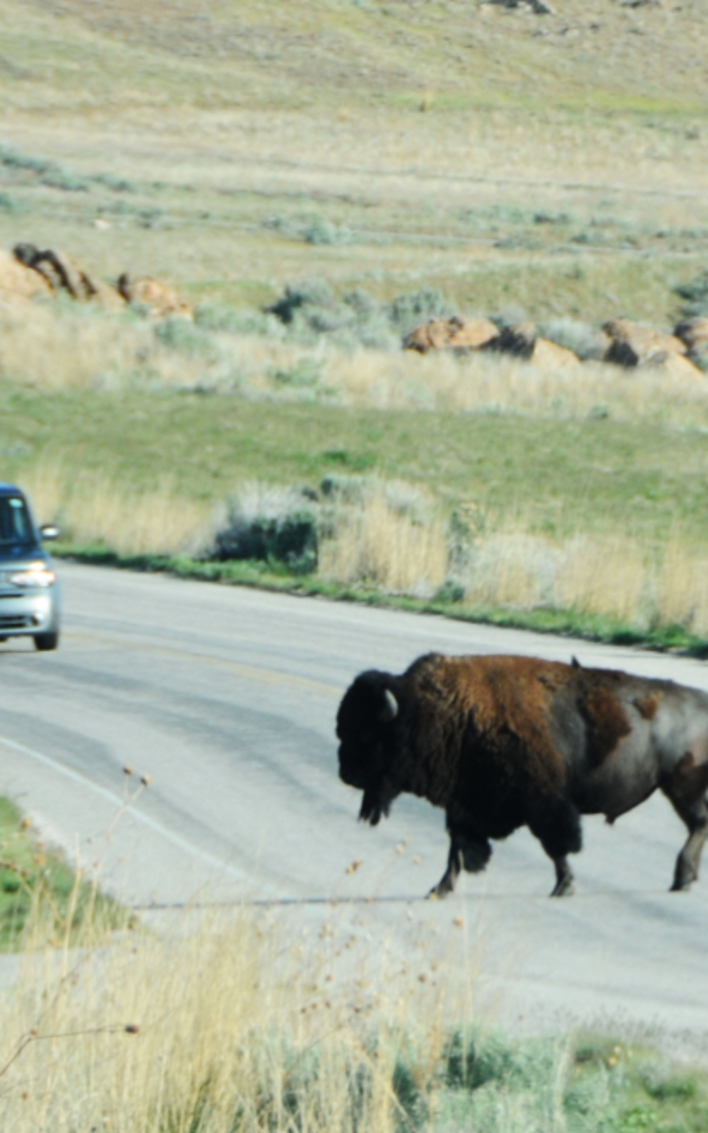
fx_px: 14241
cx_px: 325
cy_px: 566
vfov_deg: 4.6
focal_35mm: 461
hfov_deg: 2.8
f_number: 8
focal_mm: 200
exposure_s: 1/400
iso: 320
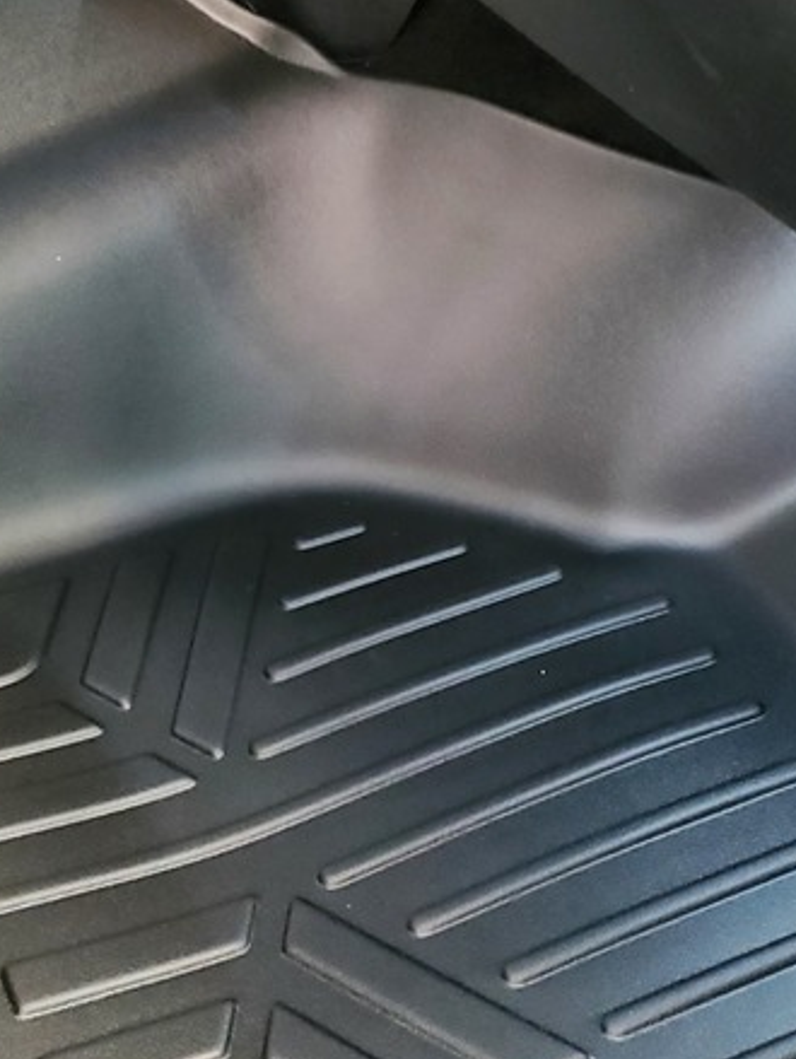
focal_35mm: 71
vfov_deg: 27.3
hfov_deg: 20.7
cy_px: 439
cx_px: 355
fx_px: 2174
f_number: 1.5
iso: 500
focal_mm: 4.3
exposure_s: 1/30
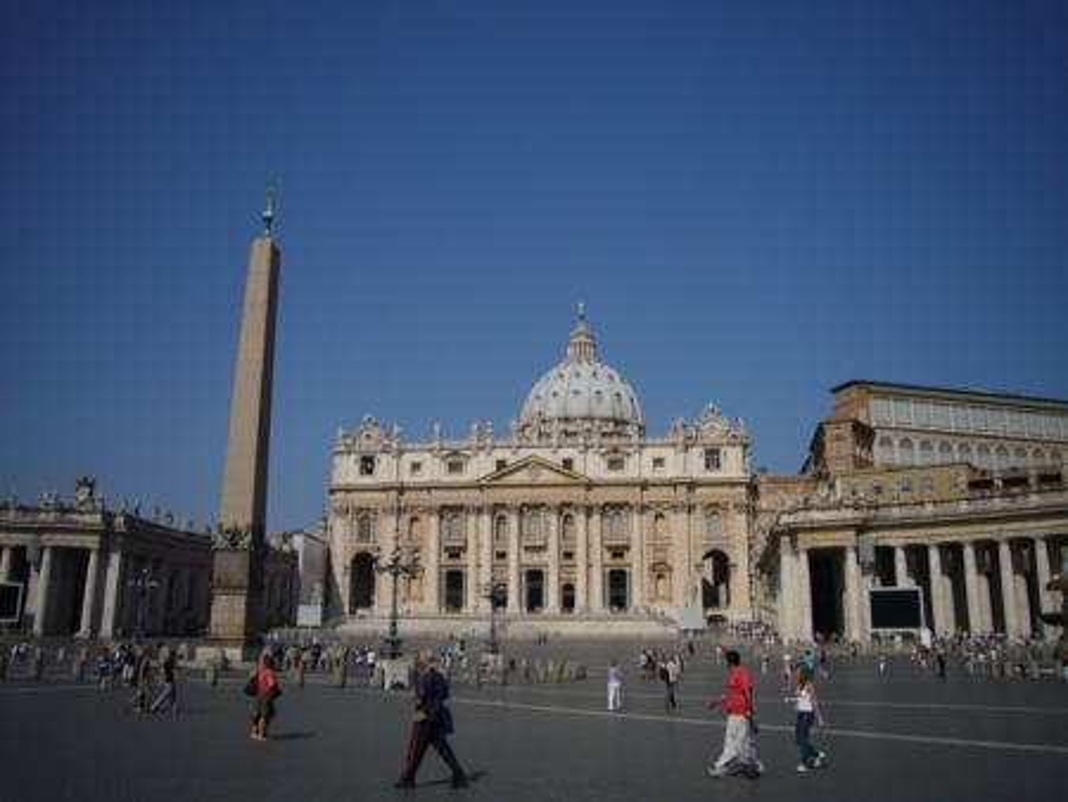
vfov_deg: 44.2
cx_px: 534
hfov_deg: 56.8
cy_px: 401
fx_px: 988
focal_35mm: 32
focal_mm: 5.2
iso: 80
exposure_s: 1/1600
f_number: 6.3
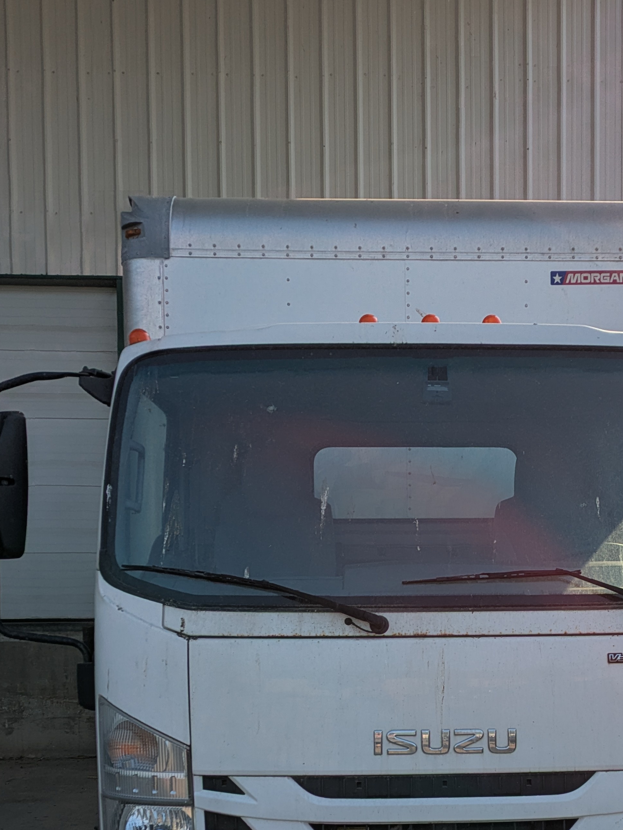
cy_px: 632
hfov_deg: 32.0
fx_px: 1079
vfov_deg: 40.7
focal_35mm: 45
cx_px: 399
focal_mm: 5.43
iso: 50
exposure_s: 1/8850
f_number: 1.89
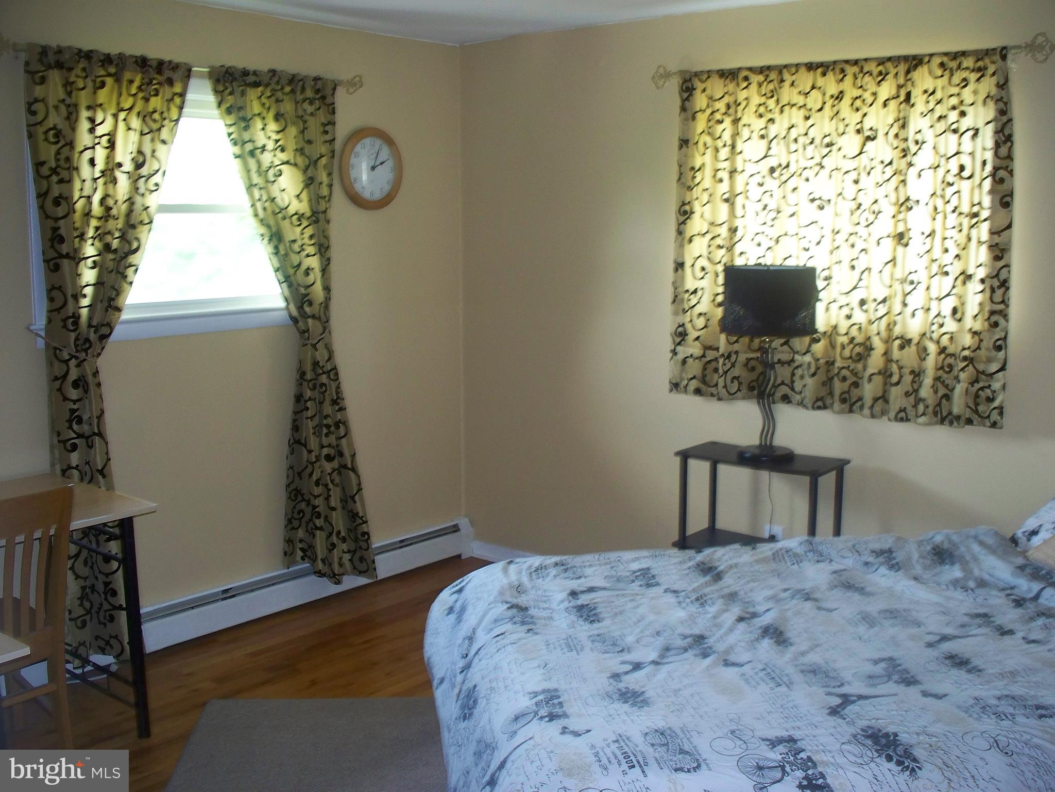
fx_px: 1097
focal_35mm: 36
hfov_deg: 51.4
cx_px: 528
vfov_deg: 39.7
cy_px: 396
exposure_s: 1/40
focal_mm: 7.54
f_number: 2.8
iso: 200
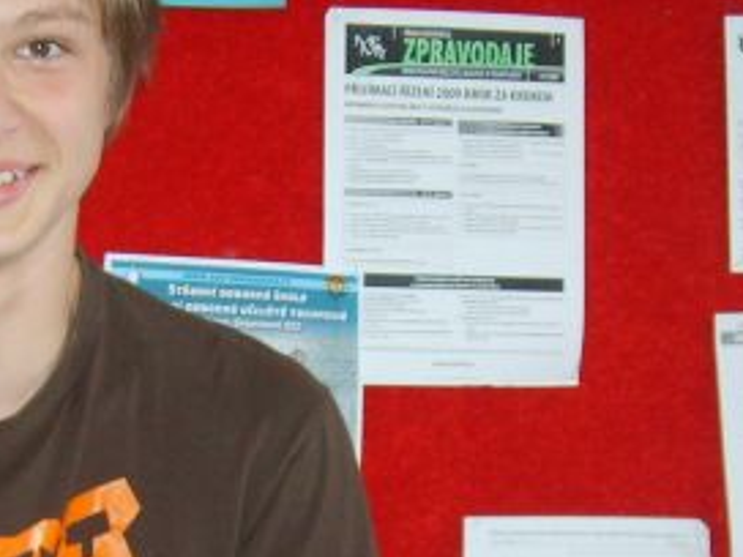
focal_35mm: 103
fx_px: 2211
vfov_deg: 14.2
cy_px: 552
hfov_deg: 19.1
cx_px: 322
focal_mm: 5.8
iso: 100
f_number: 2.8
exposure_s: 1/45
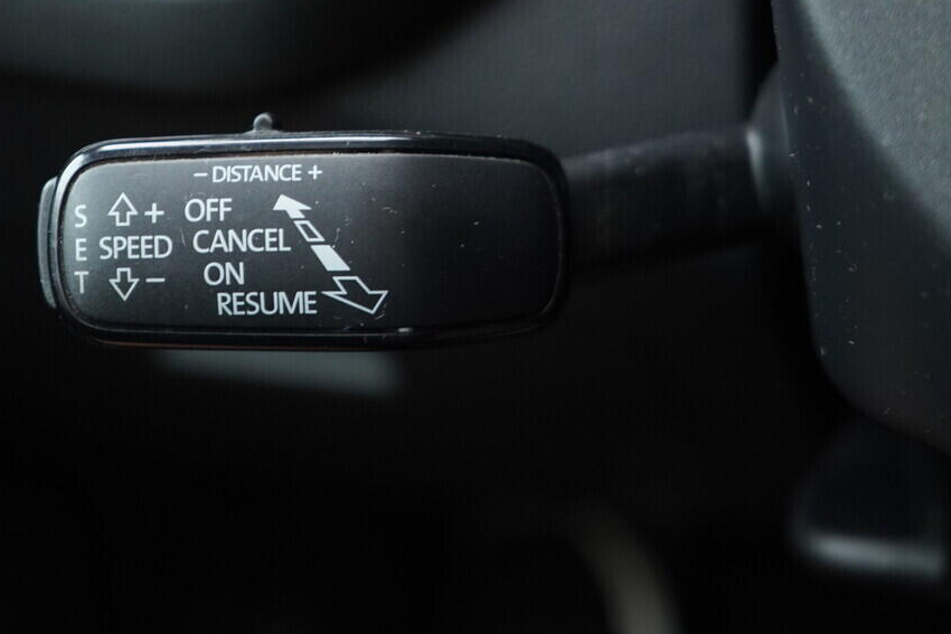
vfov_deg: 22.1
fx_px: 1612
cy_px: 157
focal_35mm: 61
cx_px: 368
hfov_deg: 32.8
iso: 640
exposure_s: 1/40
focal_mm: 24
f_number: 2.8
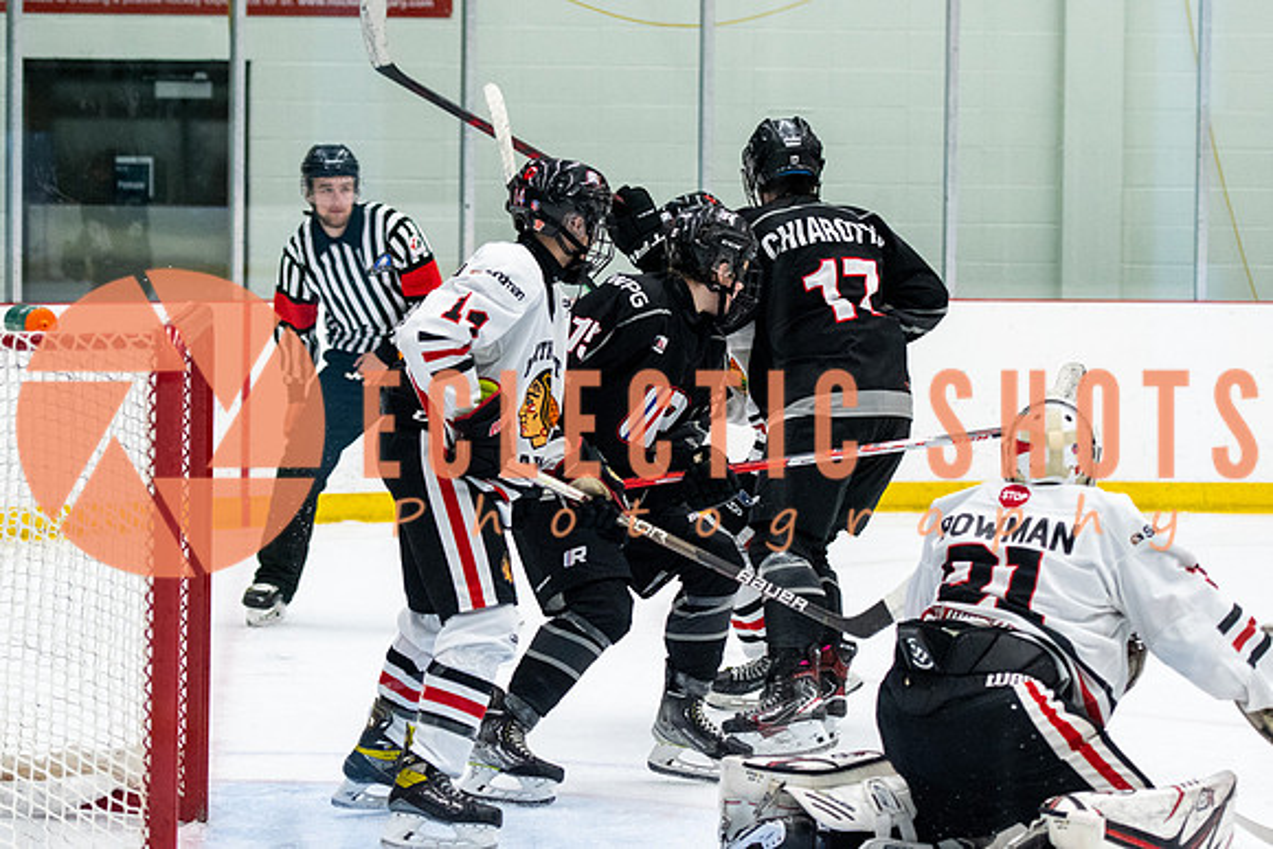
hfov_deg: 13.9
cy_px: 360
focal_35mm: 147
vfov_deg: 9.3
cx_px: 601
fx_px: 5211
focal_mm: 85
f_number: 2.8
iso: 2500
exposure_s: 1/640
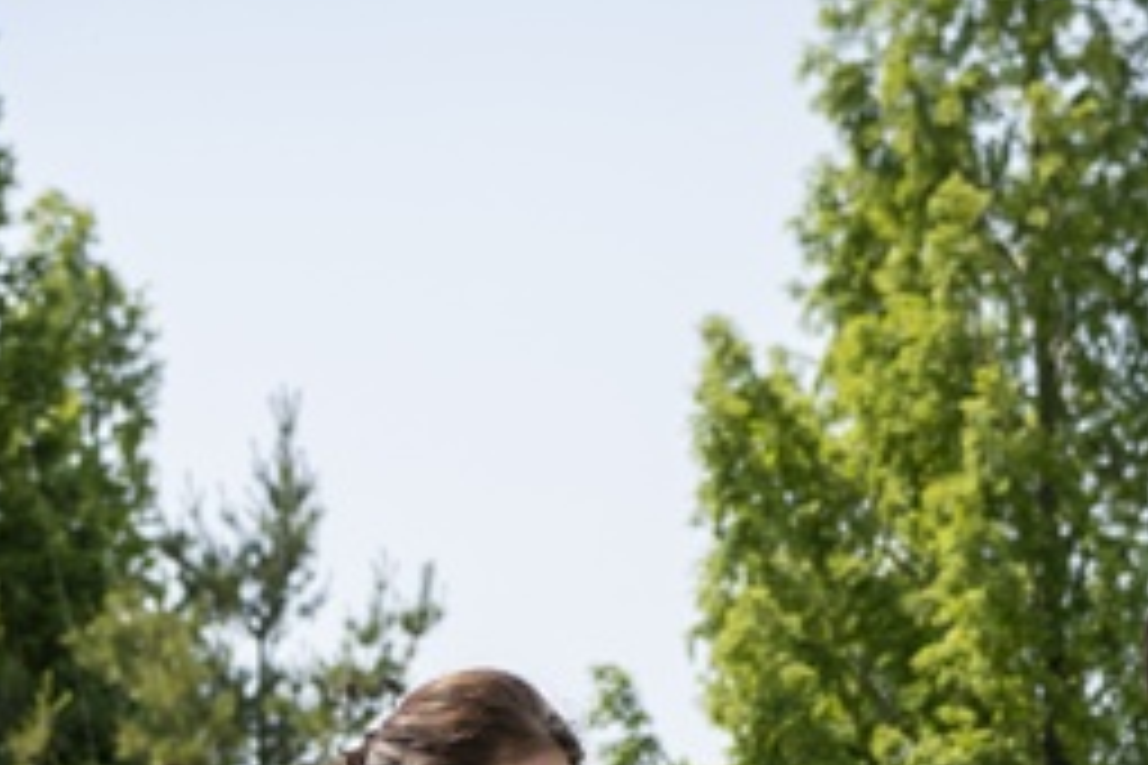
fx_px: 6887
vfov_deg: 6.3
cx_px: 909
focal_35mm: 216
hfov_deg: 9.5
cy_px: 1087
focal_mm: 55
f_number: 5.6
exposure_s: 1/800
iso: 160
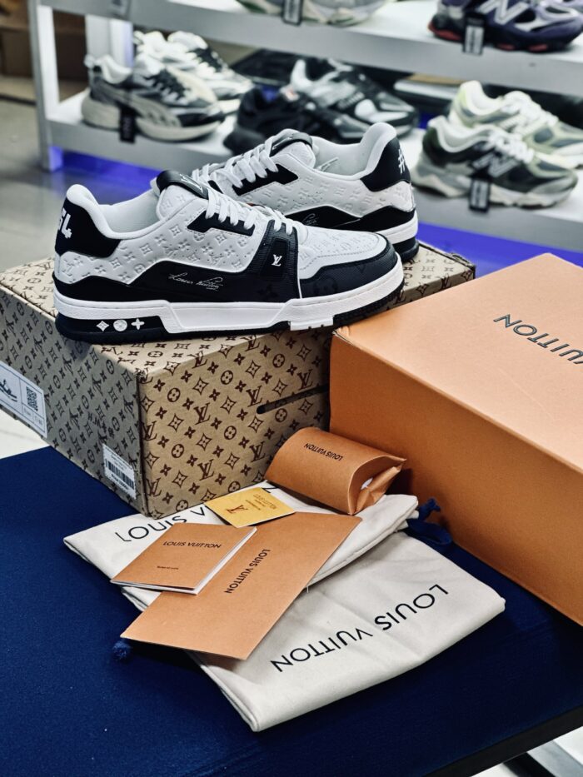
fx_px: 1729
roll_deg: -0.6
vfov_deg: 25.3
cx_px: 292
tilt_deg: -25.8
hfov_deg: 19.1
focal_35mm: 77
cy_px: 388
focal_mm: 9
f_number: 2.8
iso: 200
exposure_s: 1/100
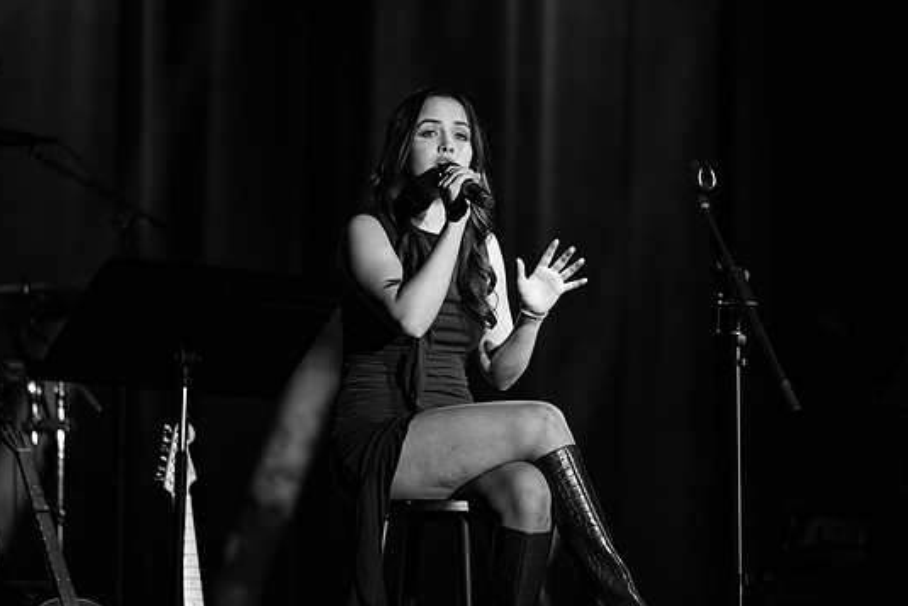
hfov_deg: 10.5
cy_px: 325
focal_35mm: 195
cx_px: 455
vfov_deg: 7.0
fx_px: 4919
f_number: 2.8
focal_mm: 180
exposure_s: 1/250
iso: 1250
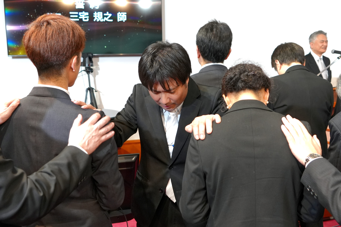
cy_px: 114
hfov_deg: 53.1
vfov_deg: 36.9
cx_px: 170
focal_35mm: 36
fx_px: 341
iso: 1600
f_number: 4
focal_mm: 24
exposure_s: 1/160
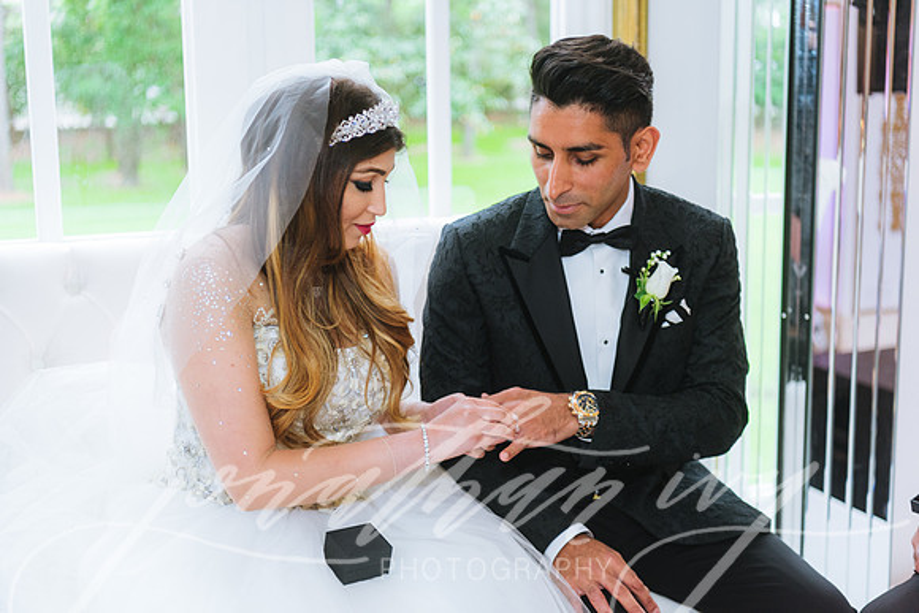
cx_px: 460
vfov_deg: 24.6
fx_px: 1404
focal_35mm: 55
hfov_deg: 36.2
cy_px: 306
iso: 800
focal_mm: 55
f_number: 2.8
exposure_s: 1/200
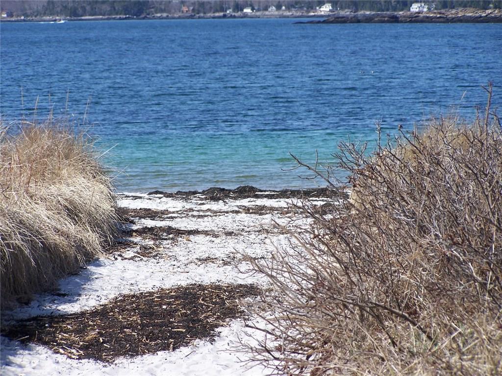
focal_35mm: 189
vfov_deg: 7.9
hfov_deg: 10.5
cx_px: 251
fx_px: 2741
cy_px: 188
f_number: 3.2
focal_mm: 31.3
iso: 80
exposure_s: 1/800
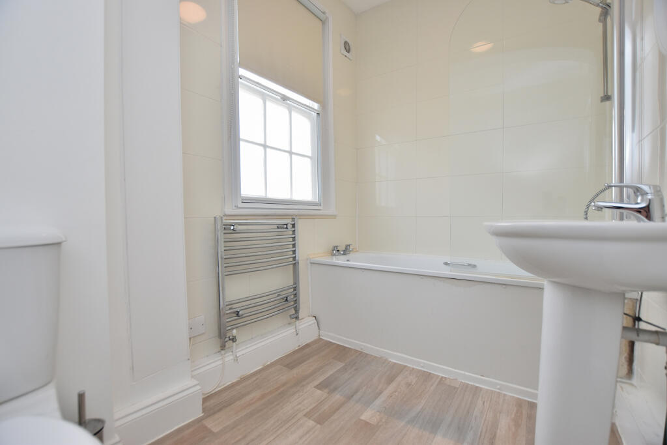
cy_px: 222
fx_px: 278
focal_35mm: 15
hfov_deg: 100.4
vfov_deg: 77.3
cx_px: 334
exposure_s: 1/250
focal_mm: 10
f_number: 4.5
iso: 400
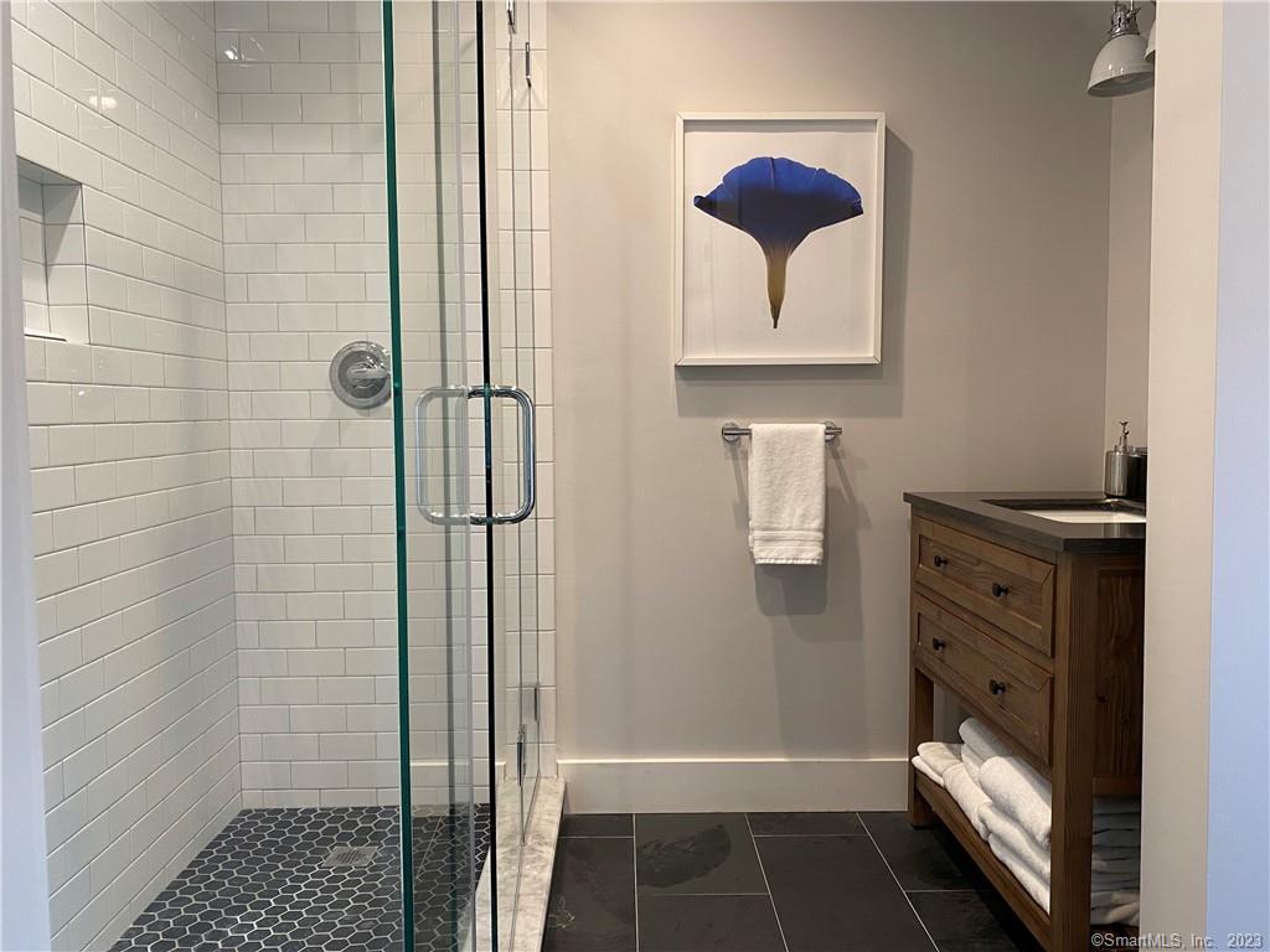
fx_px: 954
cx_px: 635
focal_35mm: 26
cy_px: 476
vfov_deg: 53.1
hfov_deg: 67.3
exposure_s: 1/60
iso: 100
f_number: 1.8
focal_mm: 4.25
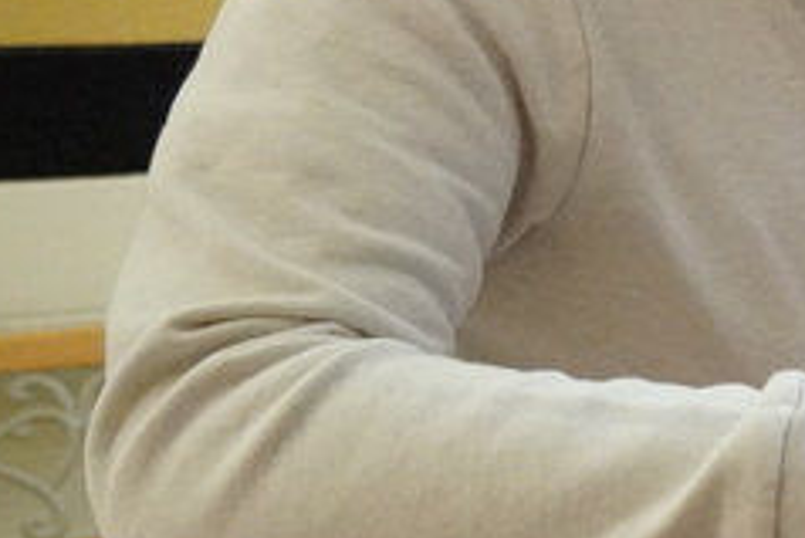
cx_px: 1634
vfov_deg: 11.8
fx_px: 2595
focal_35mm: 116
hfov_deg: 14.5
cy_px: 347
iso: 6400
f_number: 3.5
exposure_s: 1/500
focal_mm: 18
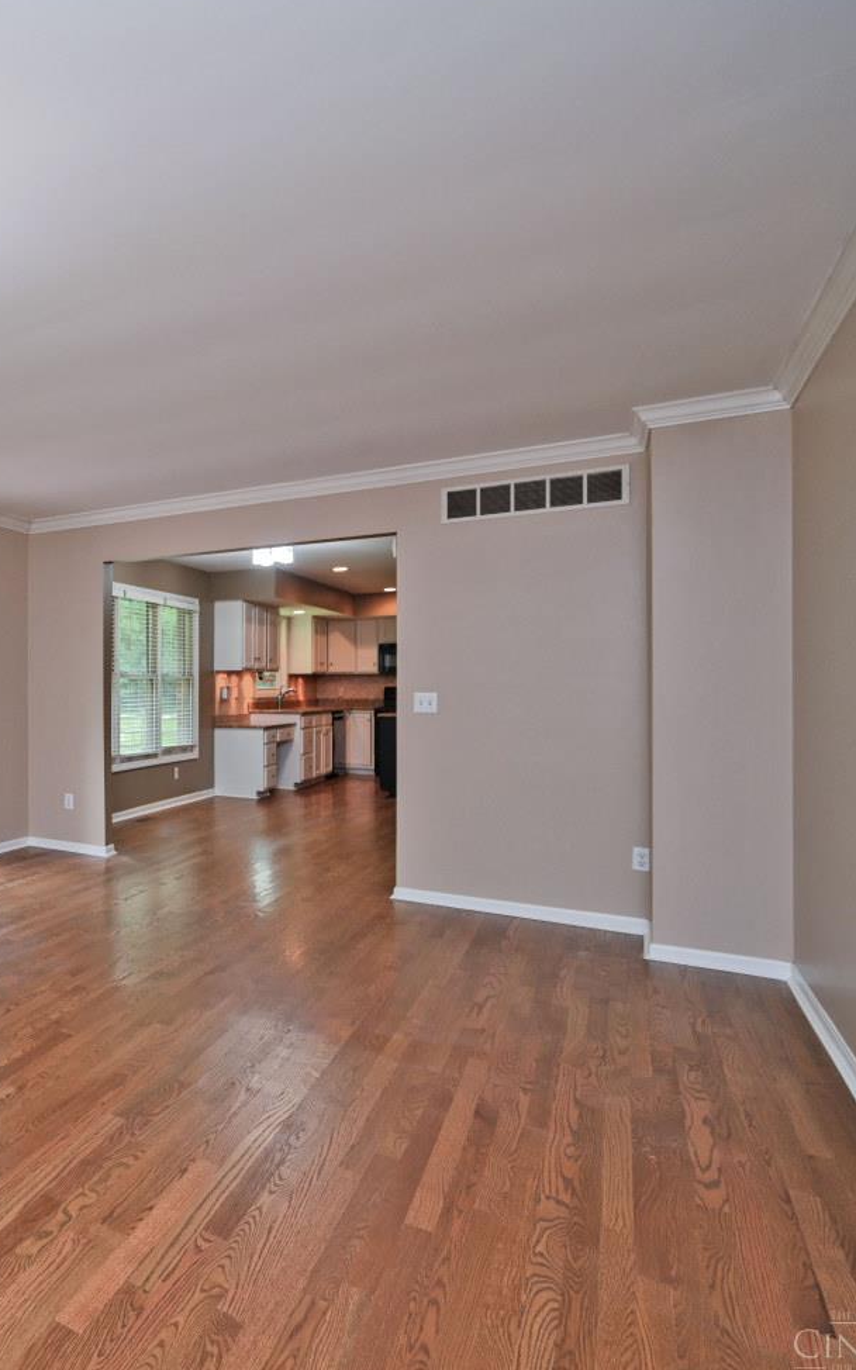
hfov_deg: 44.5
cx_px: -46
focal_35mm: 22
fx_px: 821
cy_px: 689
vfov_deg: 79.7
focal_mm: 14
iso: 320
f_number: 4
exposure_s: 1/60
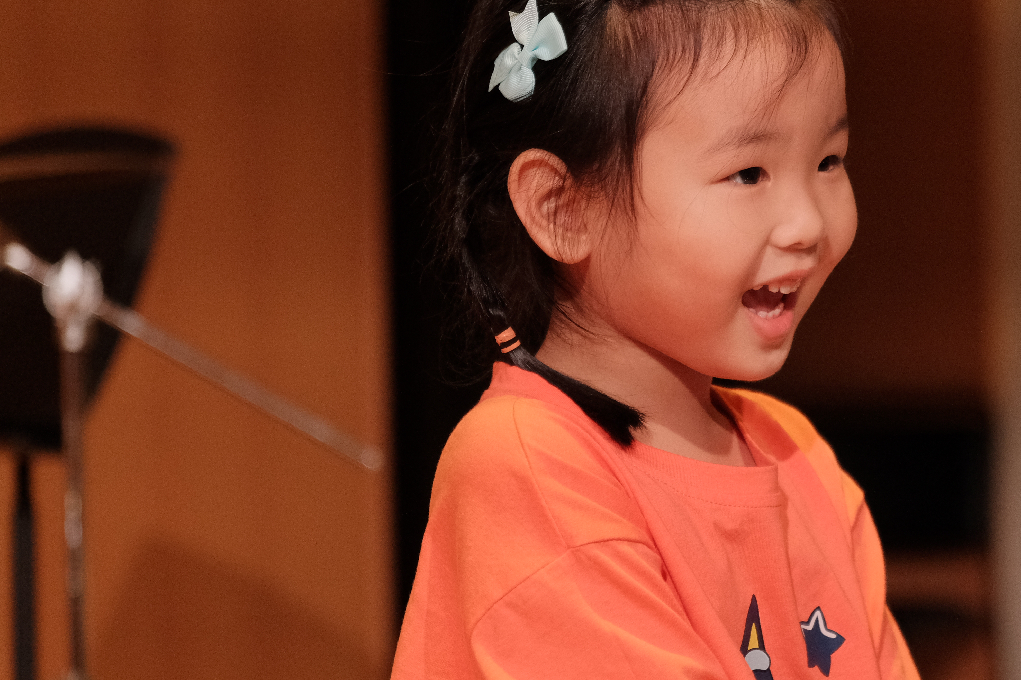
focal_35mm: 165
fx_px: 4679
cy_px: 326
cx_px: 771
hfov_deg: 12.4
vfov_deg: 8.3
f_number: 2.8
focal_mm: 70
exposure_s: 1/100
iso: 2000
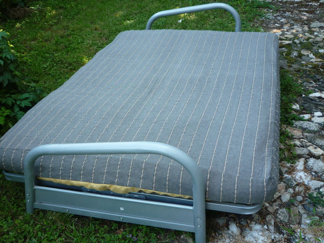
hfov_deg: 51.3
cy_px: 127
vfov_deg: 39.7
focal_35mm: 36
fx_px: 337
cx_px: 159
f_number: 3.3
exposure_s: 1/60
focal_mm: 5.2
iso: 100
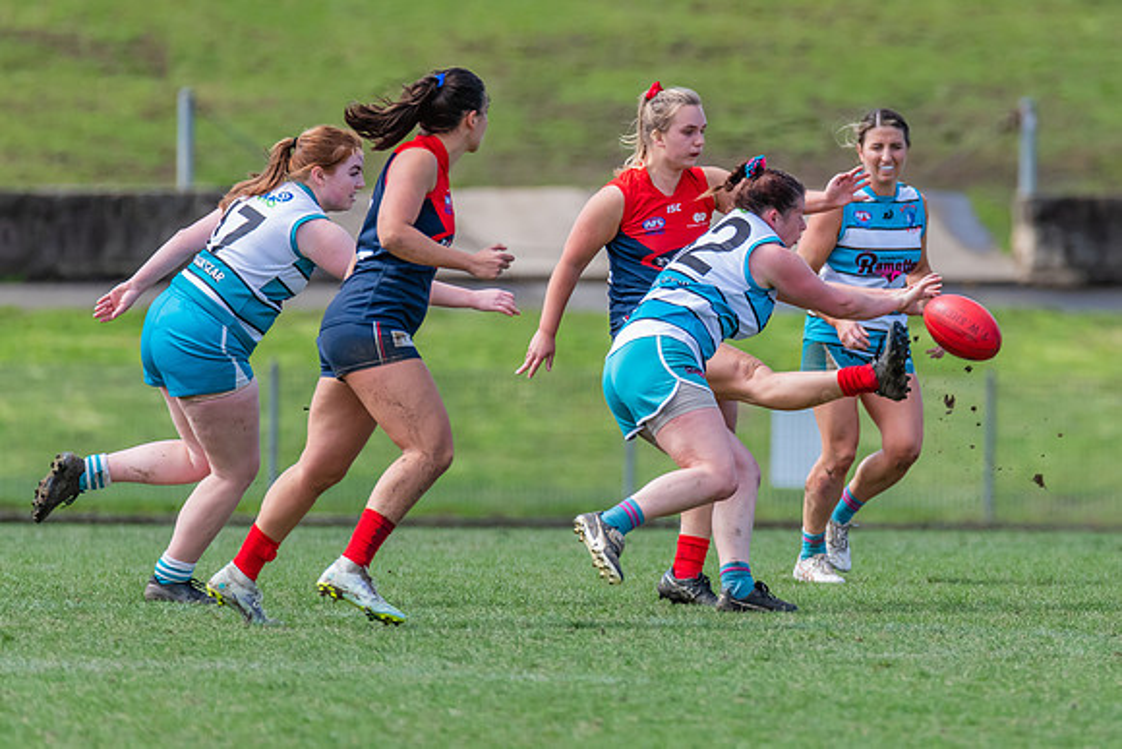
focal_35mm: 680
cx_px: 767
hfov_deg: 3.0
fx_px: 21186
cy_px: 261
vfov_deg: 2.0
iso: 800
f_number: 6.3
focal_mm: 460
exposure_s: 1/1600
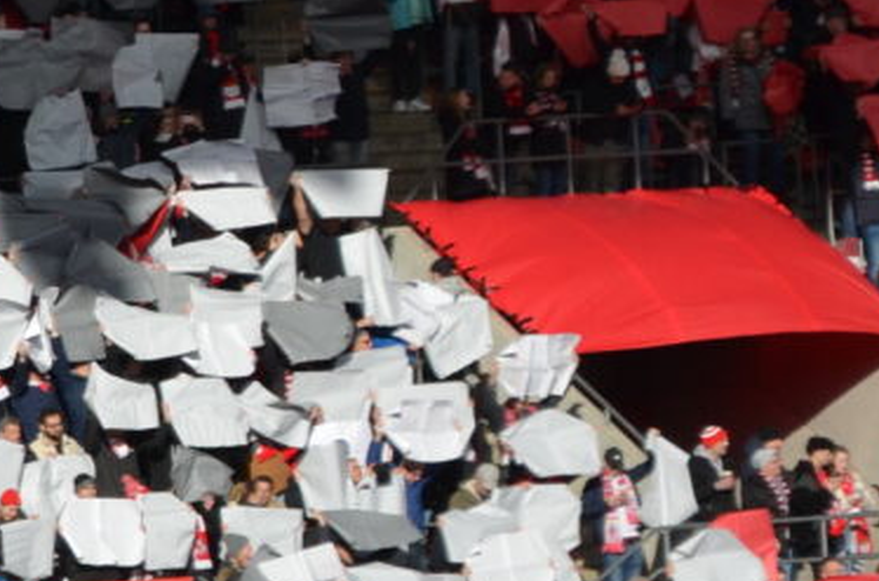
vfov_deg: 2.5
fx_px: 13296
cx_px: -938
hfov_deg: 3.7
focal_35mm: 546
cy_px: 374
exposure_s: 1/800
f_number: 7.1
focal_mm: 85
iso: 200
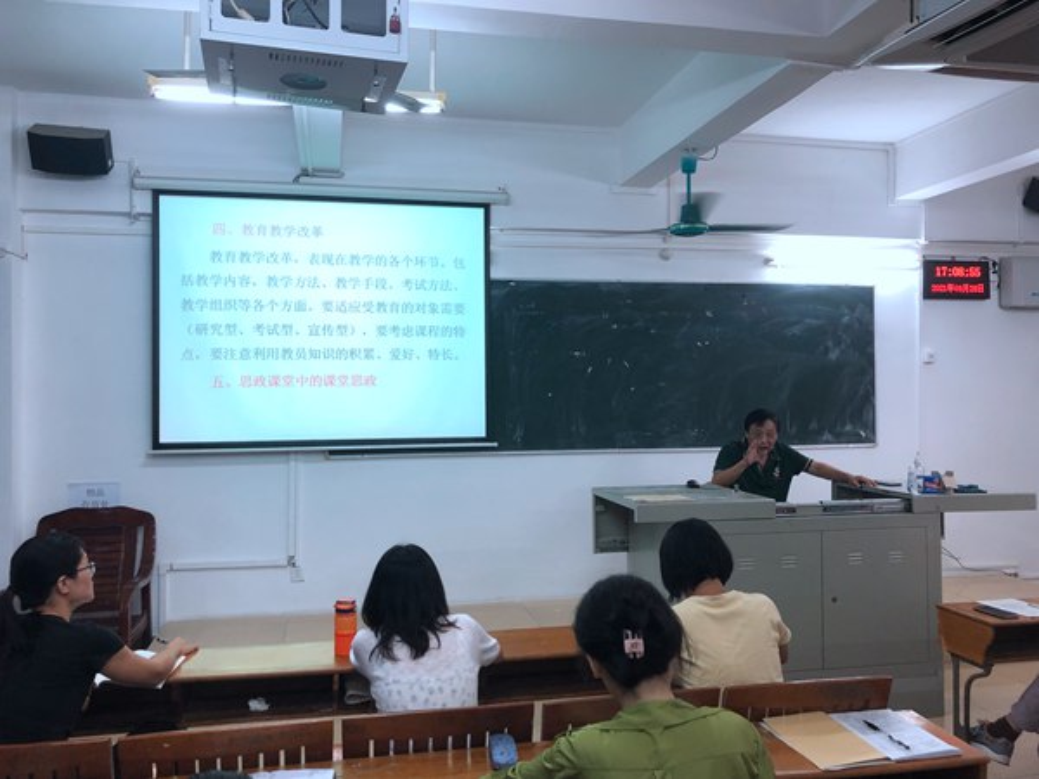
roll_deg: +0.1
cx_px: 520
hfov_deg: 63.4
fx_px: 840
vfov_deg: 49.7
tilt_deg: +1.0
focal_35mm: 28
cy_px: 390
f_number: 1.8
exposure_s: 1/20
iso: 40
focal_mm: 3.99
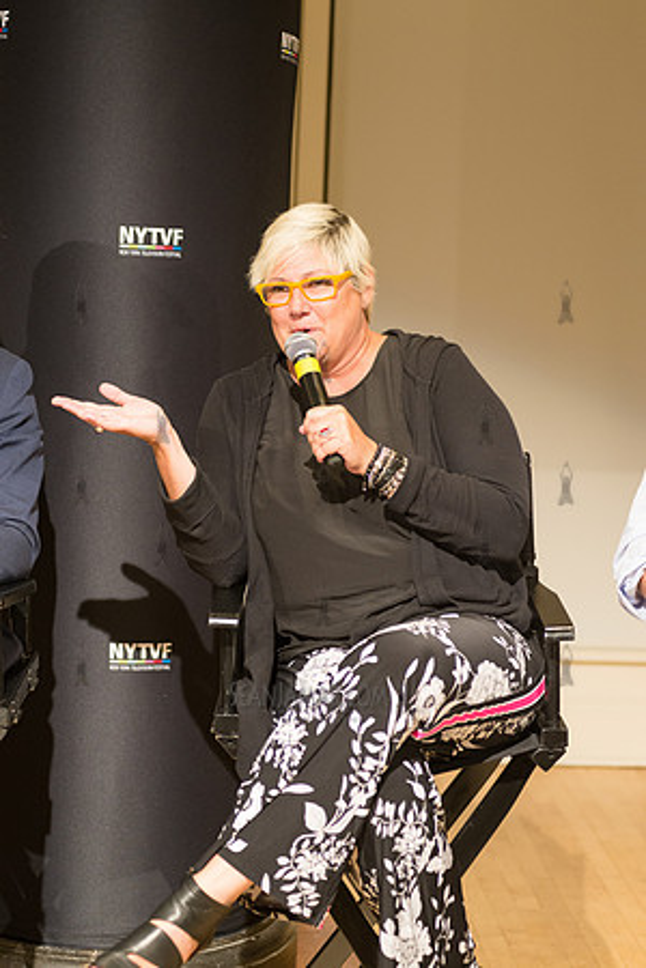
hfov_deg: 17.1
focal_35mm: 80
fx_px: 2153
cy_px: 484
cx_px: 323
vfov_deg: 25.4
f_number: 4
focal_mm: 80
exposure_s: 1/125
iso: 2500
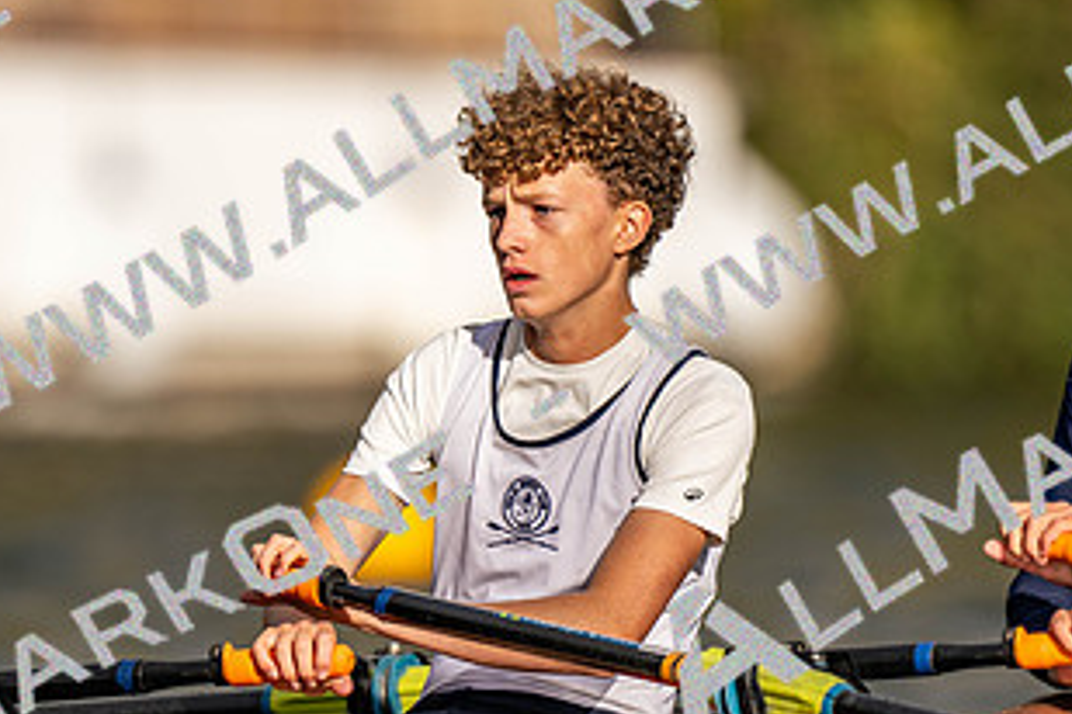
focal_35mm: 1126
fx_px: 33527
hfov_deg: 1.8
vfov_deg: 1.2
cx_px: 371
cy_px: 423
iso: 90
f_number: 4
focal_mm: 600
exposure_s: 1/2500
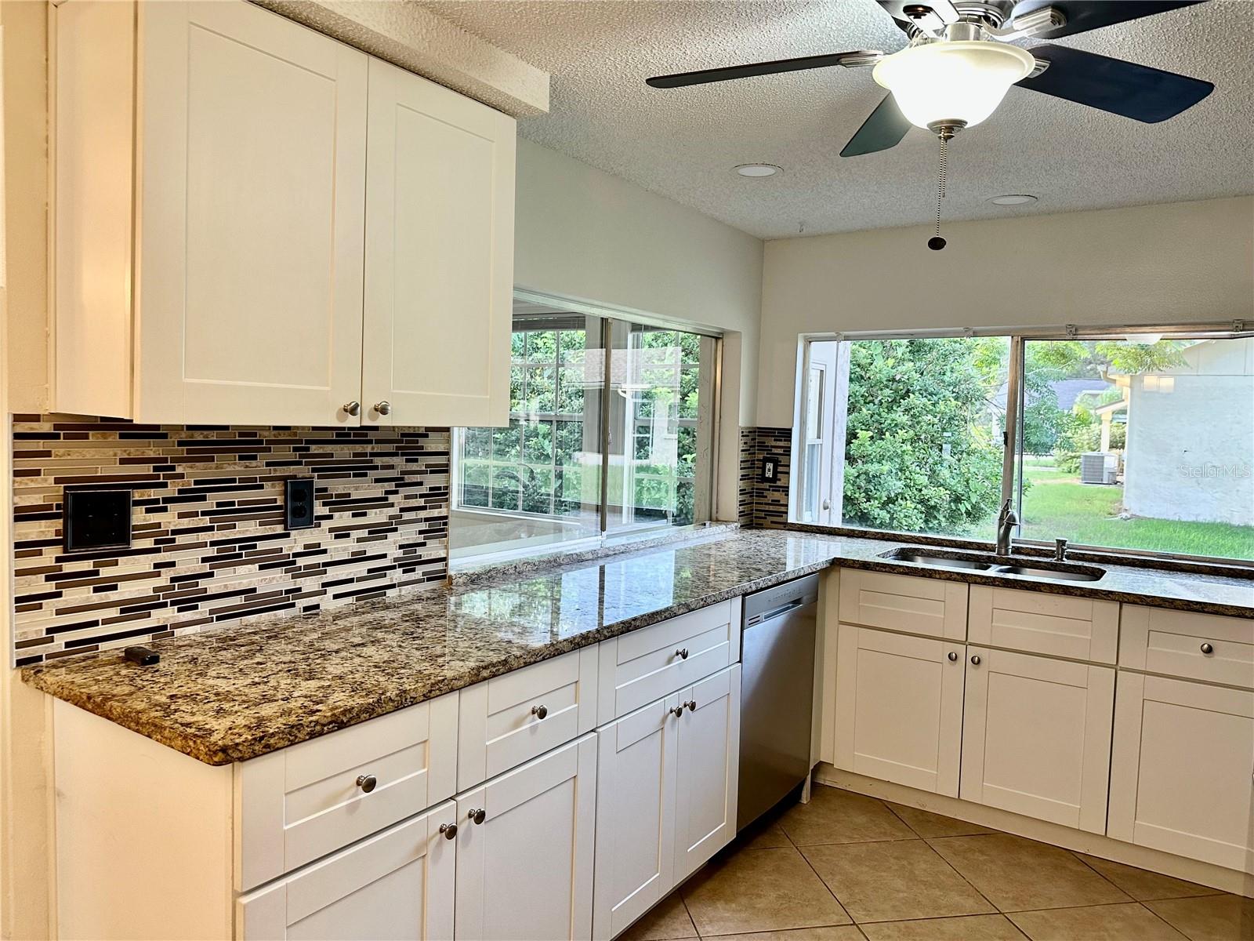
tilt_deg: -2.9
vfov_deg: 56.8
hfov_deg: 71.6
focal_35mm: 24
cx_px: 627
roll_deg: -2.1
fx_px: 869
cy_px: 470
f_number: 1.78
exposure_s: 1/120
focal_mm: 6.86
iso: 160
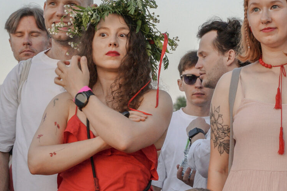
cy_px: 235
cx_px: 224
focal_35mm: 155
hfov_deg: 13.2
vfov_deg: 8.8
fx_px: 1236
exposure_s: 1/160
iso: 640
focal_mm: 45
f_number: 5.6
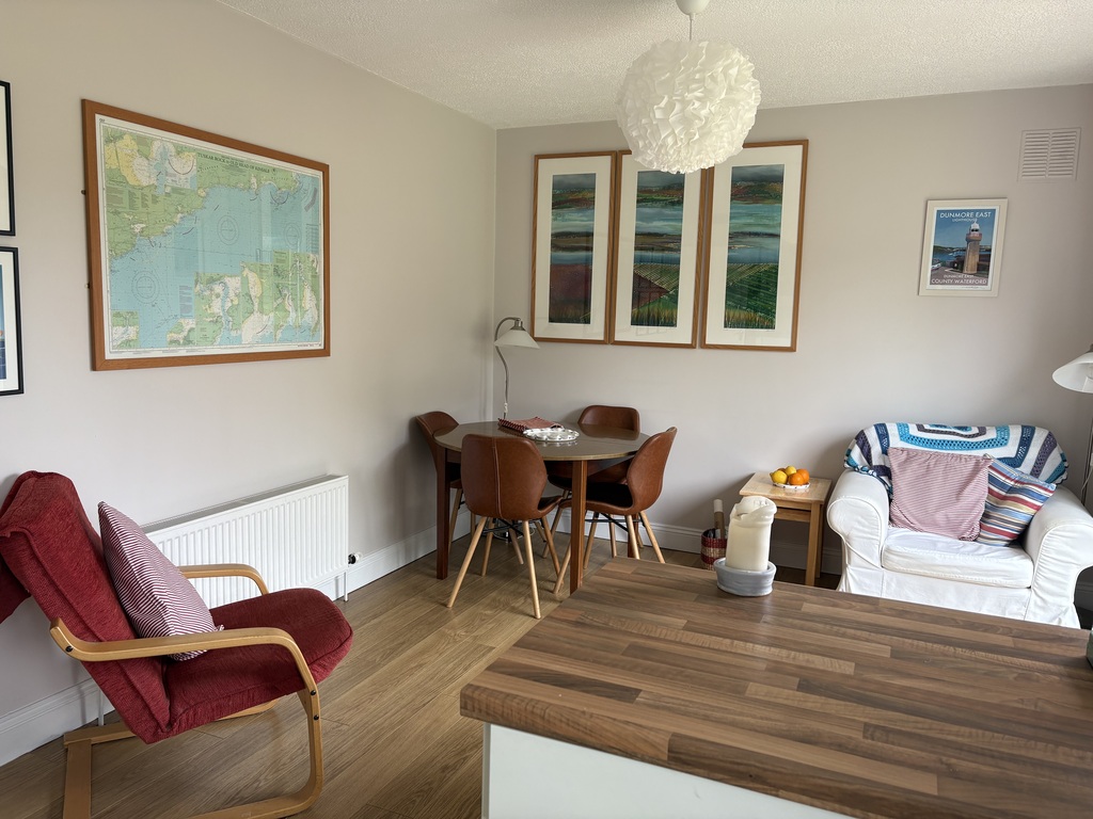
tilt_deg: -5.6
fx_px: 821
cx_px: 546
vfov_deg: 53.1
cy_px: 410
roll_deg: -1.2
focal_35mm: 26
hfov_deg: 67.3
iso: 64
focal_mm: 5.96
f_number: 1.6
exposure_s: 1/122
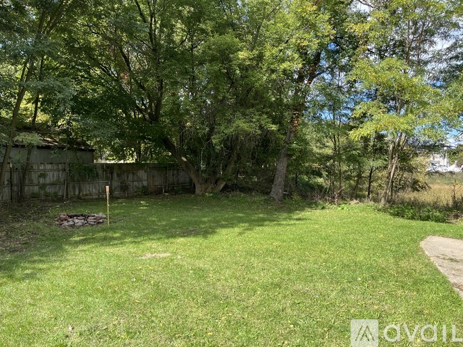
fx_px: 348
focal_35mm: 26
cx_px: 232
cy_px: 174
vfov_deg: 53.0
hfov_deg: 67.3
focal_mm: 5.1
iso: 50
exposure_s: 1/975
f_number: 1.6
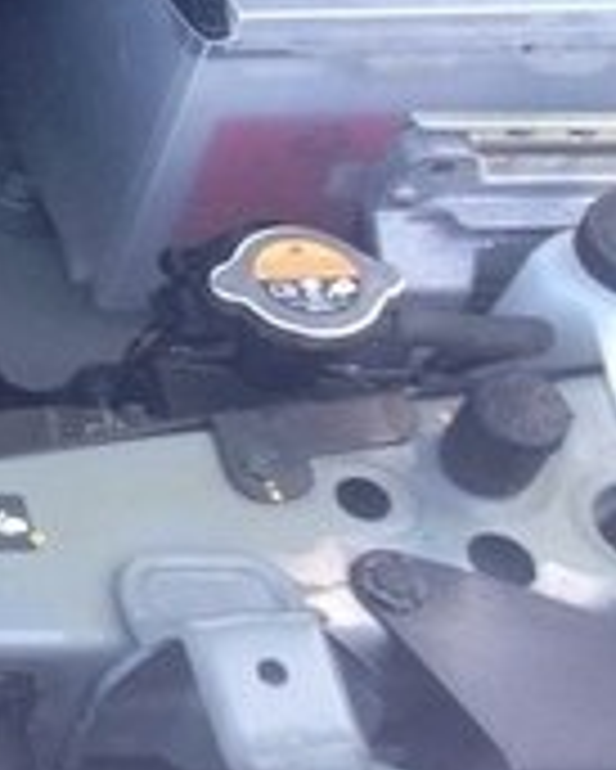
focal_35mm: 124
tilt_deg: -44.8
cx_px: -863
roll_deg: +0.3
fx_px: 2823
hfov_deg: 10.7
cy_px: 128
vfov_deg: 15.4
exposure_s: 1/60
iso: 50
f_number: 2.4
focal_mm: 4.12
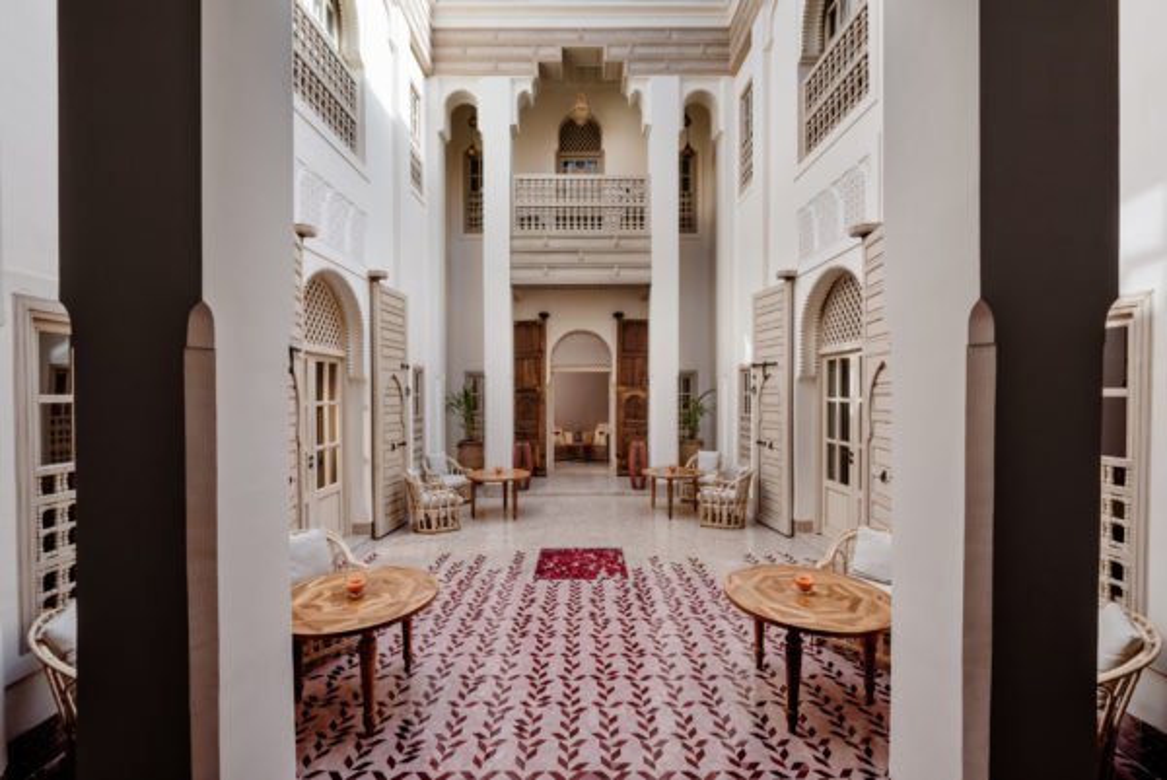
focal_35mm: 15
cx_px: 584
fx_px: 487
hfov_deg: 100.3
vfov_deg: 77.4
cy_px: 390
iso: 64
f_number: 13
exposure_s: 1/15
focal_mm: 15
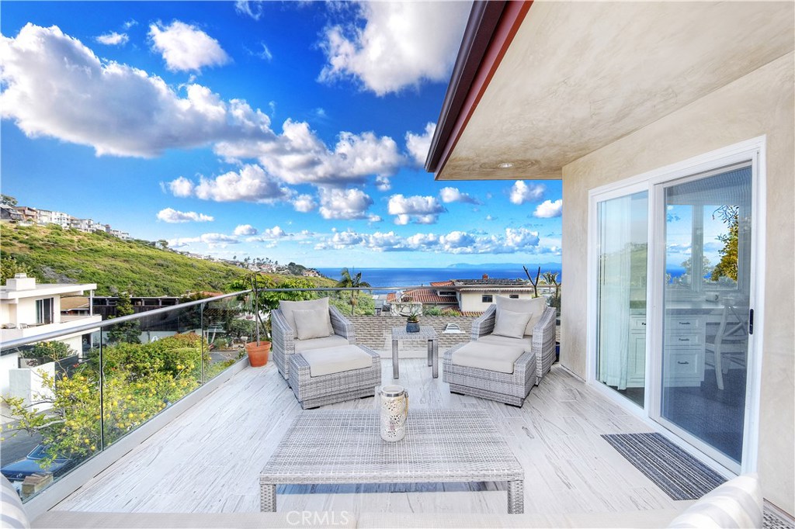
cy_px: 264
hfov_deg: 100.4
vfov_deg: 77.3
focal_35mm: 15
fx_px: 331
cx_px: 398
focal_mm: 10
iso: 200
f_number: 8
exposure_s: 1/800
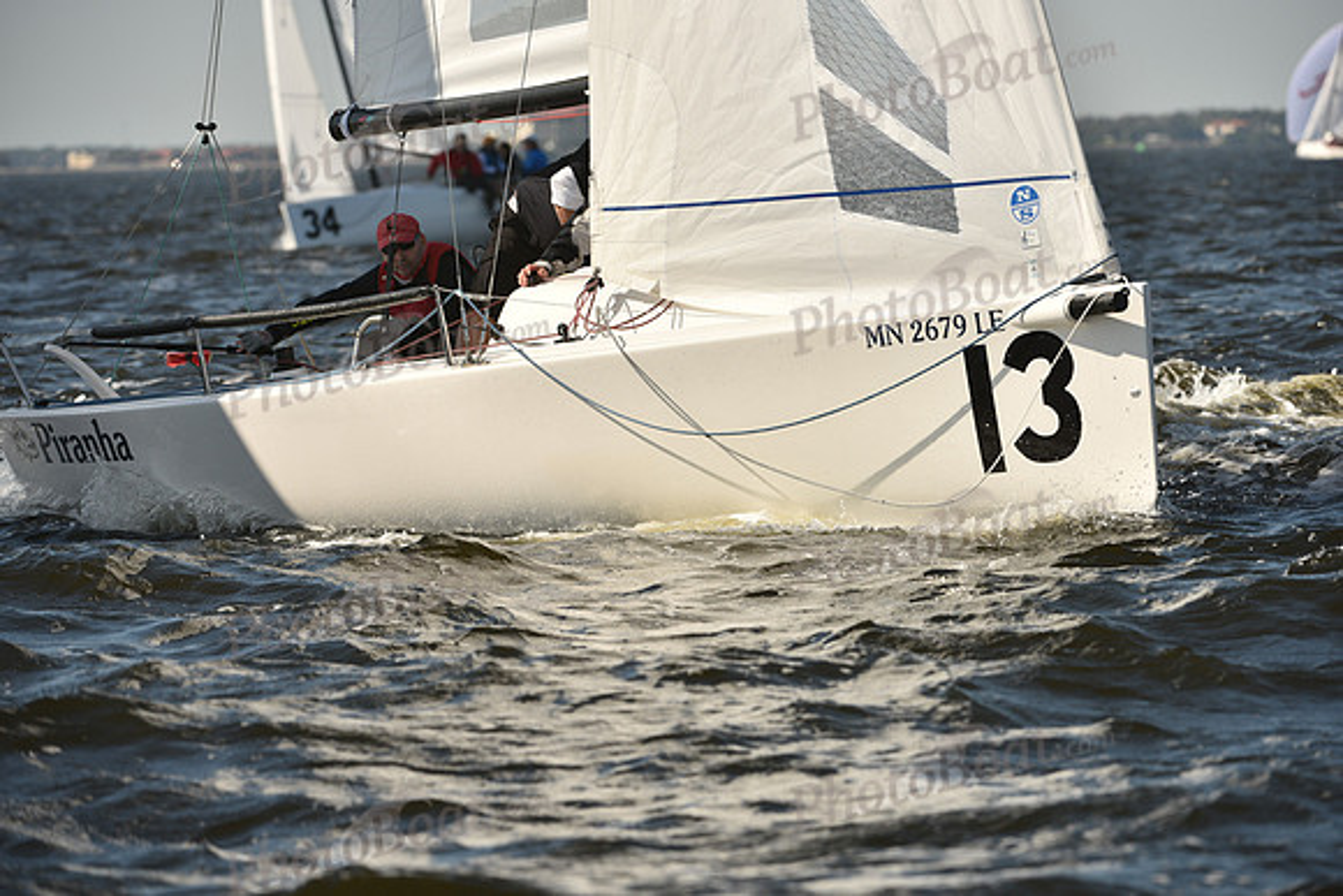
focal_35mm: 270
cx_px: 672
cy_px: 448
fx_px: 10074
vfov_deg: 5.1
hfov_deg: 7.6
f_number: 7.1
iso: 250
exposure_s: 1/1250
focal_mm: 270
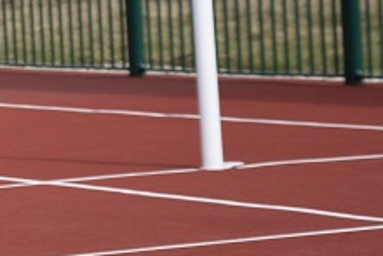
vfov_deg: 4.0
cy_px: -5
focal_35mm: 343
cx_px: -169
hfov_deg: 5.9
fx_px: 3651
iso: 400
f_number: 5.3
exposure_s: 1/1000
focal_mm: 70
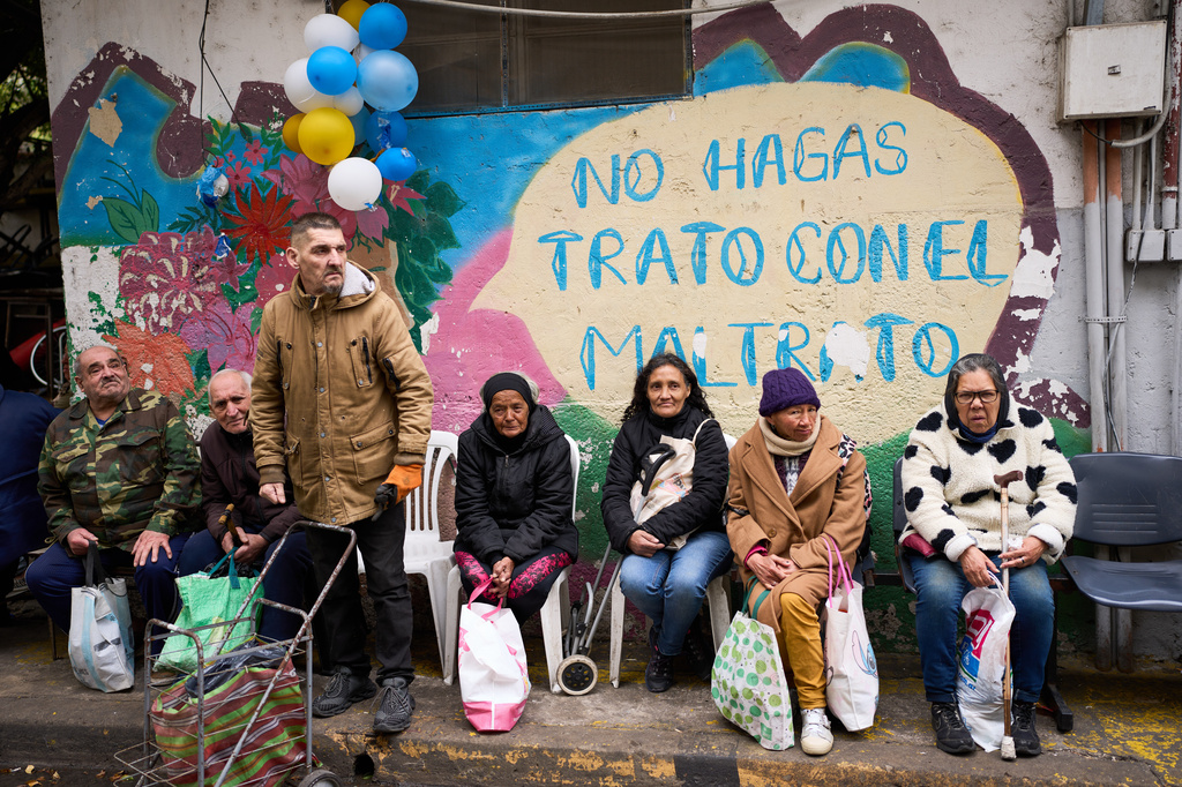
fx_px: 1149
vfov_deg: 37.8
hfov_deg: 54.4
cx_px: 591
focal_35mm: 35
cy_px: 394
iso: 80
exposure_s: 1/500
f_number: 1.6
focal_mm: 35
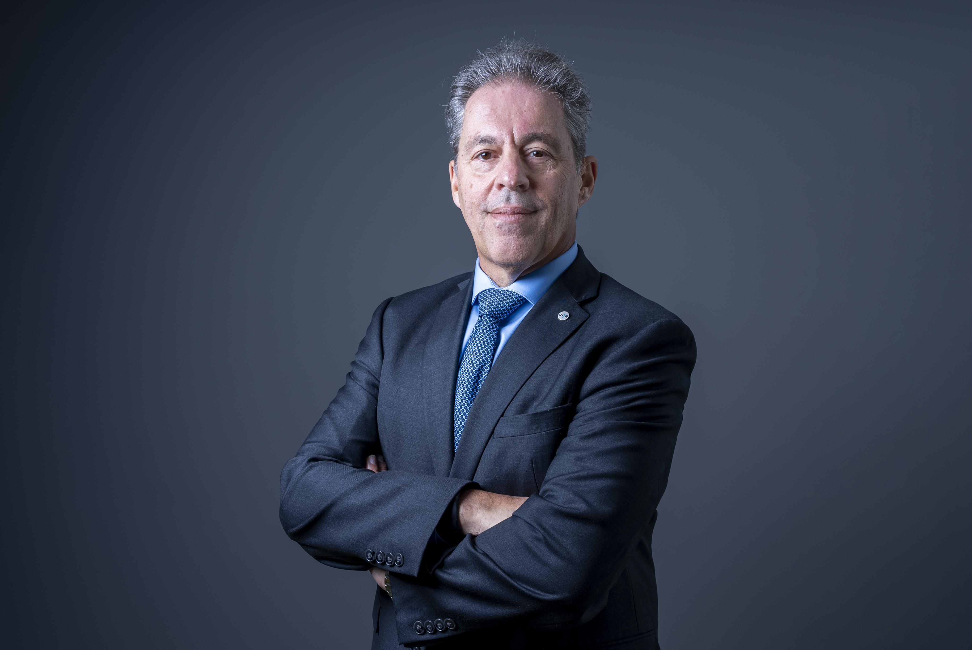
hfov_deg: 53.5
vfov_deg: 37.2
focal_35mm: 36
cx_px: 486
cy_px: 325
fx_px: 964
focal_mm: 35.7
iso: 100
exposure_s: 1/160
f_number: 8
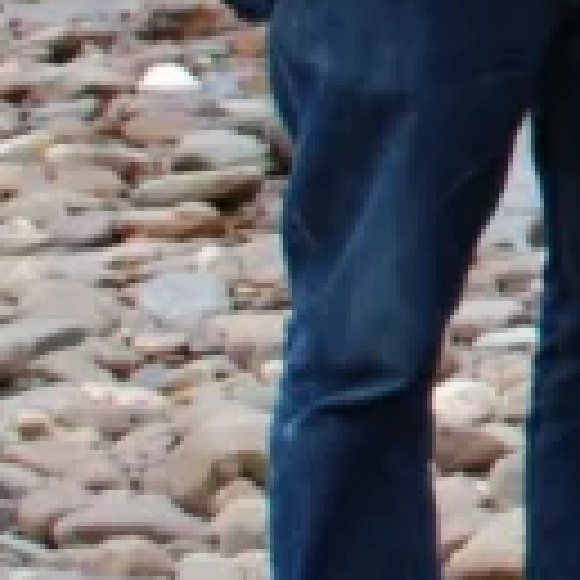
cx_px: 2037
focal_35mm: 261
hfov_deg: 6.0
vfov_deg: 6.6
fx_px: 4948
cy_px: -452
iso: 110
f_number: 5.6
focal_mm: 22
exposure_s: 1/125
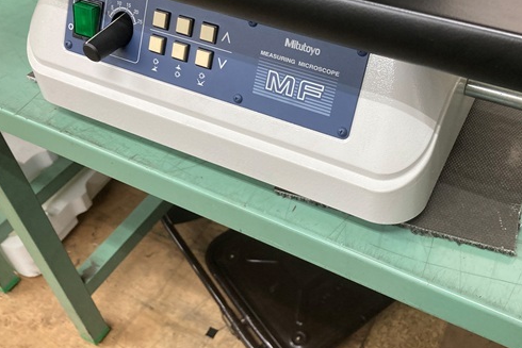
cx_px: 313
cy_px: 133
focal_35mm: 38
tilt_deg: -42.2
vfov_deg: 34.9
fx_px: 551
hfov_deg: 50.4
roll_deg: +1.2
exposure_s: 1/60
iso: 160
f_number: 1.8
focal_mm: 3.99
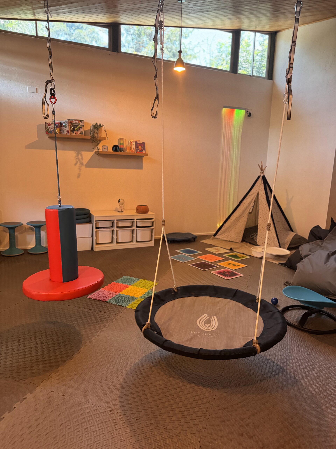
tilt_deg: -10.7
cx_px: 168
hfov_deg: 56.8
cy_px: 224
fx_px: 311
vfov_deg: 71.6
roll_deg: -2.2
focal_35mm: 24
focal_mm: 6.76
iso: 1000
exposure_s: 1/30
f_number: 1.78
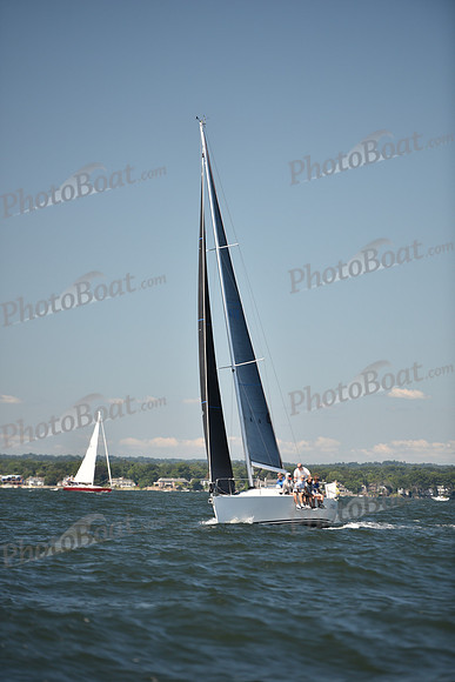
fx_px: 3600
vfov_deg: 10.8
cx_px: 228
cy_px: 341
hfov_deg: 7.2
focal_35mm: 190
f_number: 2.8
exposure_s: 1/1250
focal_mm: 190
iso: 250
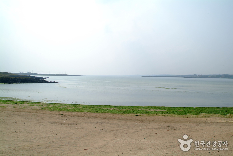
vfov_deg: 43.7
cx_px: 116
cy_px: 78
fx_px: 194
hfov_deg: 61.9
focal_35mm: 30
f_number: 11
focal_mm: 20
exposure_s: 1/500
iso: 200
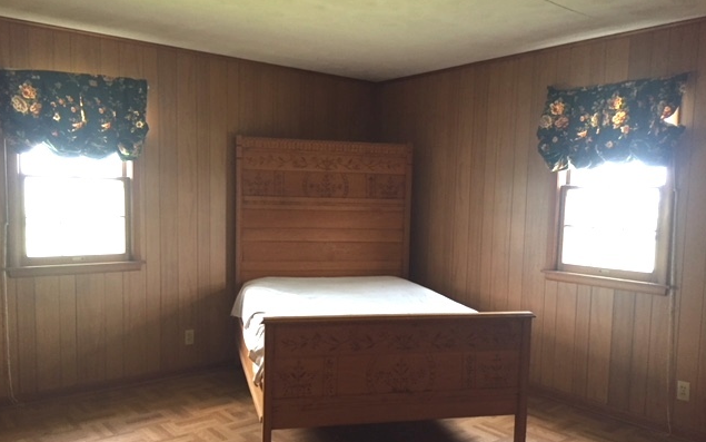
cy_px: 254
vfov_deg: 40.5
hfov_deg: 61.2
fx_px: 597
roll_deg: -2.3
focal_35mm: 31
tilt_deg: -5.6
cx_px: 352
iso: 160
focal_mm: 4.15
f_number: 2.2
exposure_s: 1/30
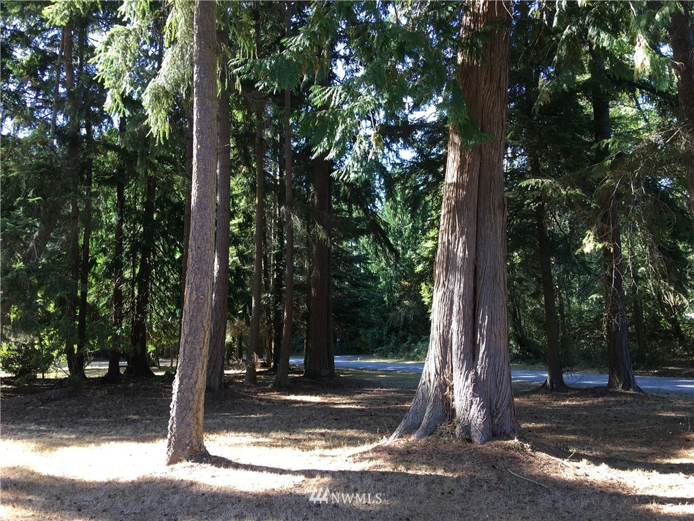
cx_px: 347
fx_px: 581
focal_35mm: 29
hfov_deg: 61.7
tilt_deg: +9.6
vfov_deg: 48.2
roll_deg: +0.5
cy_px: 260
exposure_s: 1/60
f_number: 2.2
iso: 25
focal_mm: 4.15
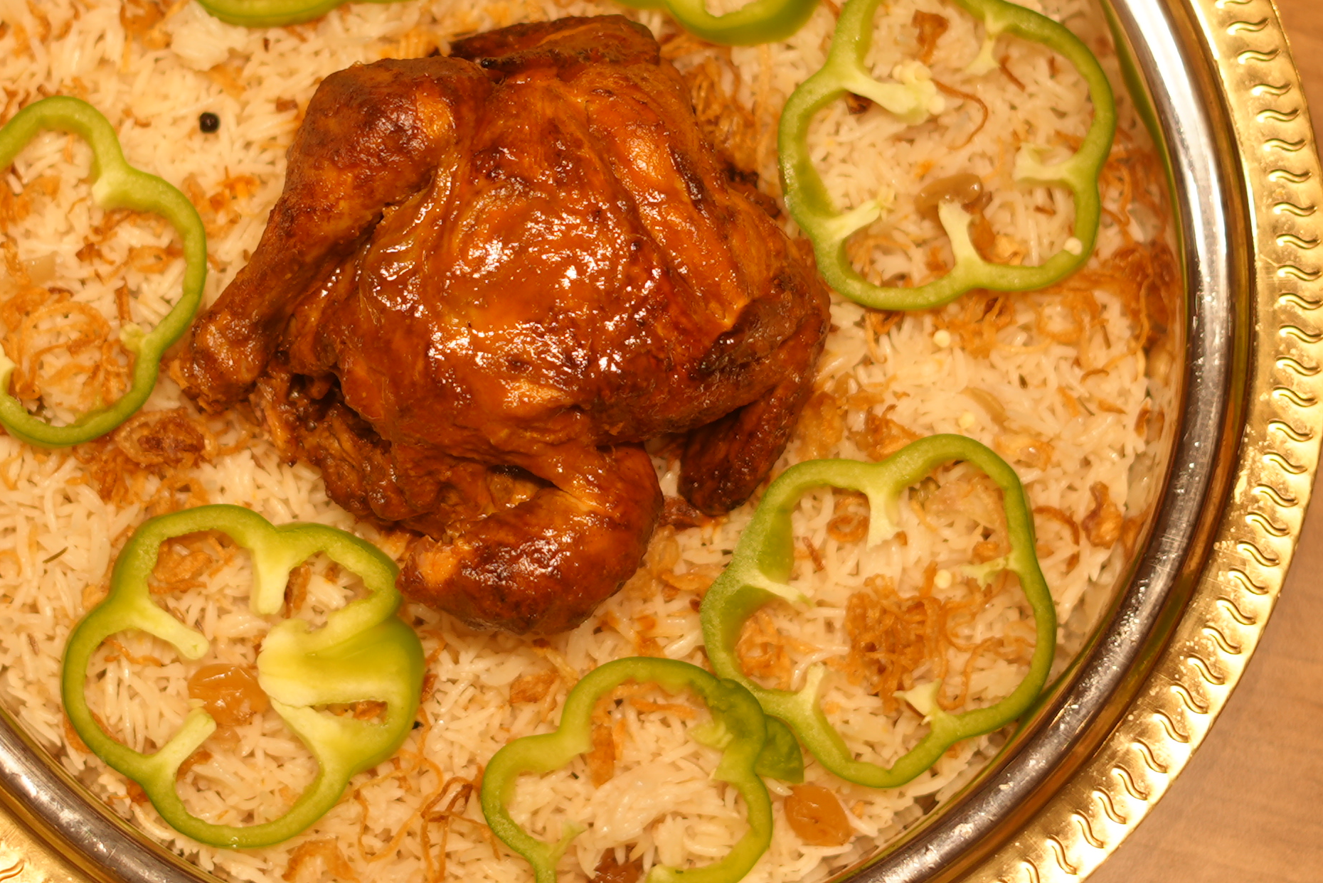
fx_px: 4191
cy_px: 312
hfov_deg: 17.9
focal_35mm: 114
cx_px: 577
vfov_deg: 12.0
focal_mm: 50
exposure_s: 1/100
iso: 80
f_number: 1.8
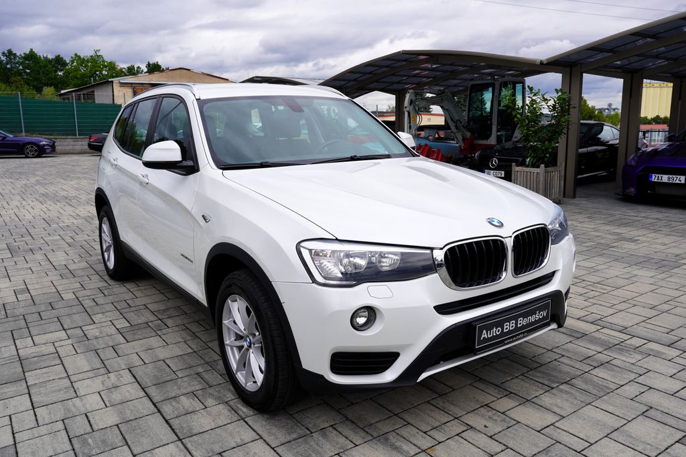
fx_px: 552
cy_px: 228
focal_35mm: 29
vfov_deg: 44.9
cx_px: 343
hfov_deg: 63.7
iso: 100
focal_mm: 29
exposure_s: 1/160
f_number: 10
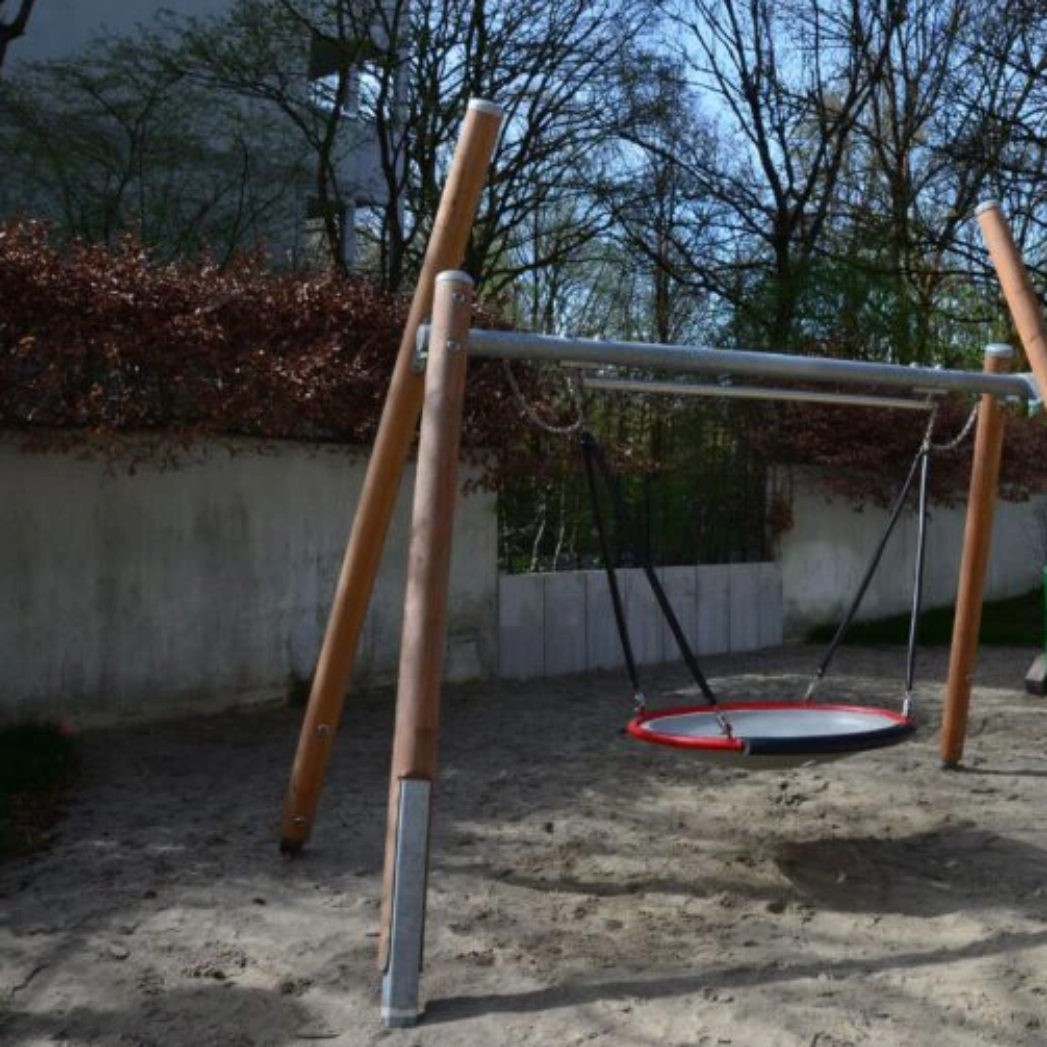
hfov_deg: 46.0
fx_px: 1198
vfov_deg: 47.2
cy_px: 524
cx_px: 749
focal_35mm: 35
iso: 200
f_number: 11
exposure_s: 1/90
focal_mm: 18
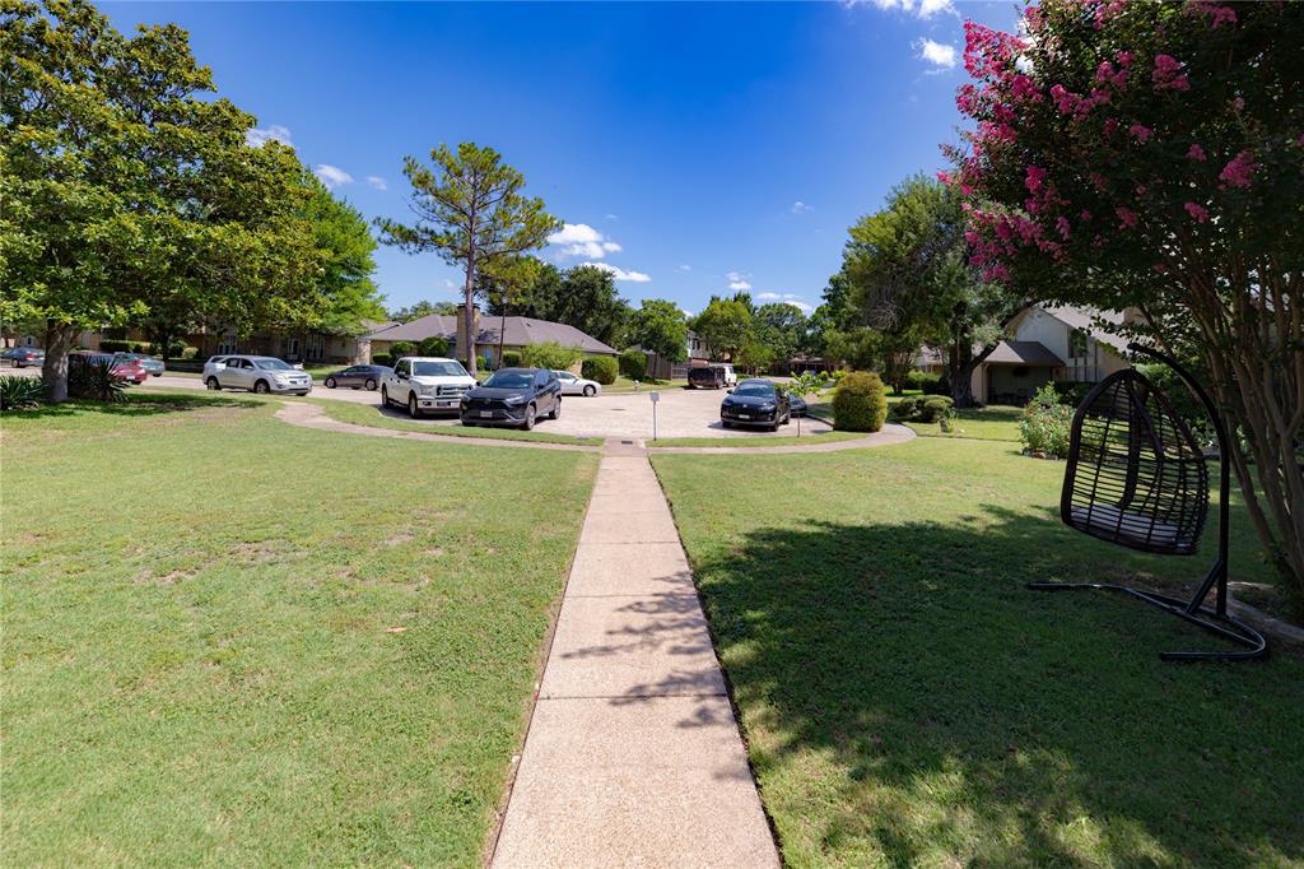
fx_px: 507
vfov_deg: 81.2
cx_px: 652
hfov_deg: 104.3
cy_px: 434
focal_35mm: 14
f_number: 5
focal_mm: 14
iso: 125
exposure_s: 1/400
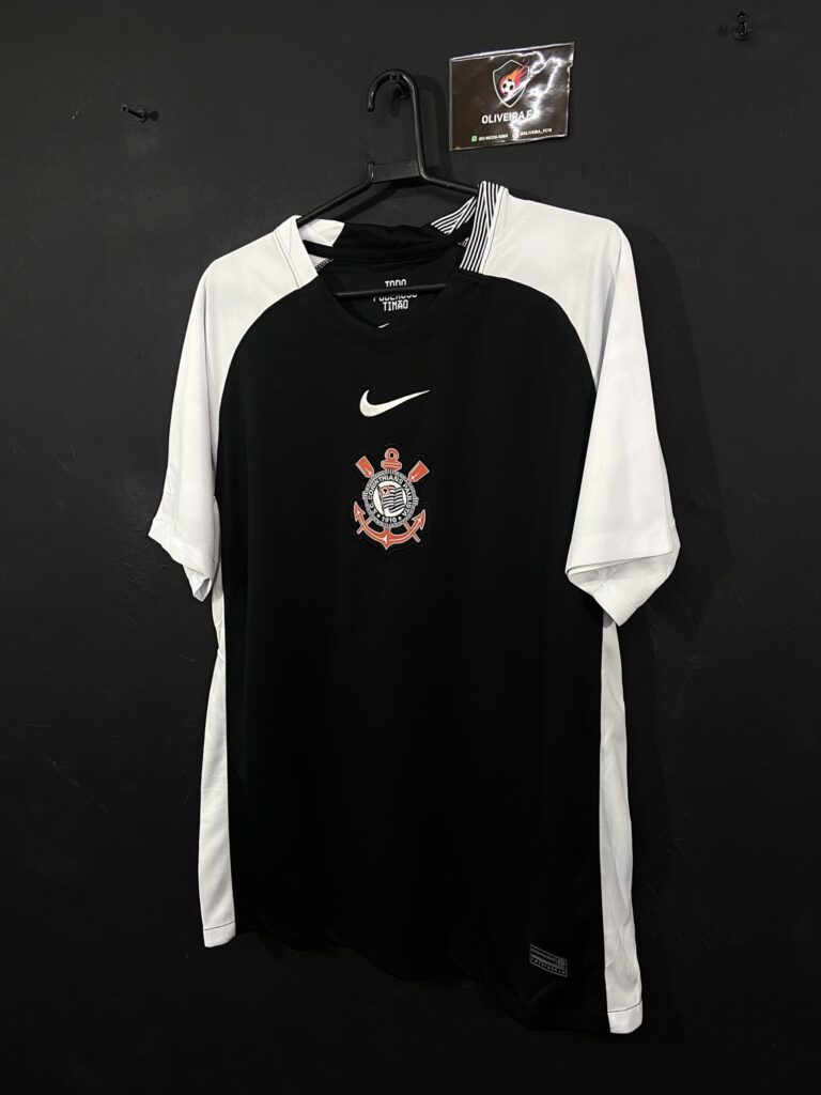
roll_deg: +0.5
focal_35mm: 26
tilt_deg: -6.9
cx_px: 410
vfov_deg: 67.3
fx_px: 822
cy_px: 548
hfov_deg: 53.1
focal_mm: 4.25
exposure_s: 1/60
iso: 160
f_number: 1.8
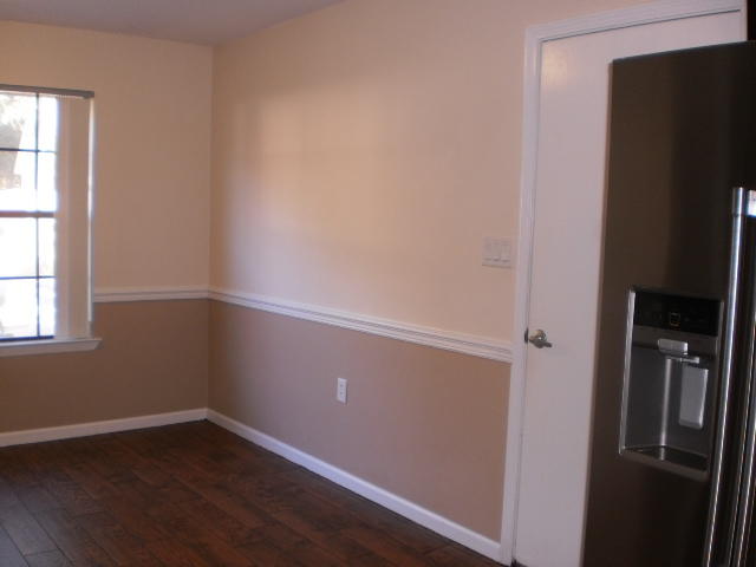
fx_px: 786
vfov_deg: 39.7
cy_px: 284
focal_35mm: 36
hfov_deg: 51.4
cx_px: 378
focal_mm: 6.3
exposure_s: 1/30
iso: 125
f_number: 3.1
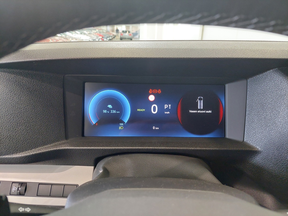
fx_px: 208
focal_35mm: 25
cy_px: 108
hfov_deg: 69.4
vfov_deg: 54.9
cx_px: 144
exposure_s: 1/50
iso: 500
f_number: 1.8
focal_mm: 5.23
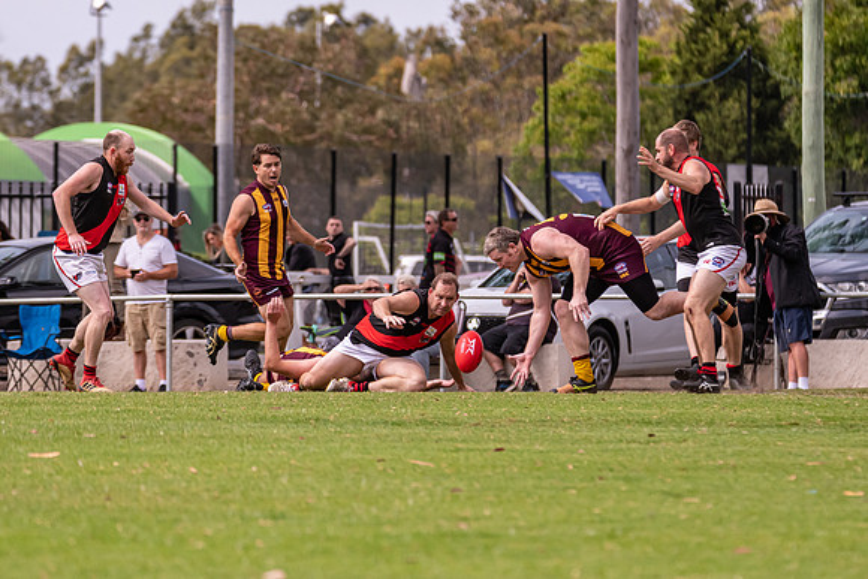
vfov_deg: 3.5
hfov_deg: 5.2
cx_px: 327
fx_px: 9531
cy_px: 262
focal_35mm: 395
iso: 800
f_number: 6.3
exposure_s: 1/3200
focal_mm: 280
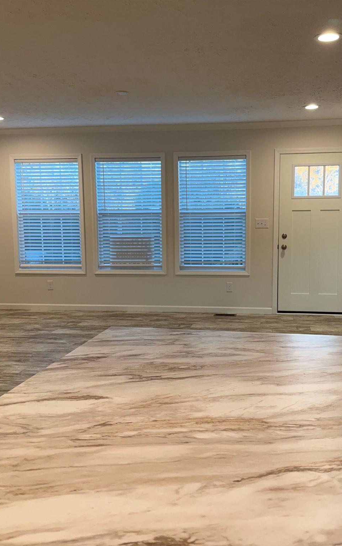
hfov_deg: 37.1
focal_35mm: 34
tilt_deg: -6.5
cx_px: 213
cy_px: 273
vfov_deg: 56.7
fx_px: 507
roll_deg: +0.8
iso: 125
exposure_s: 1/120
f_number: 1.78
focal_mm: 6.76
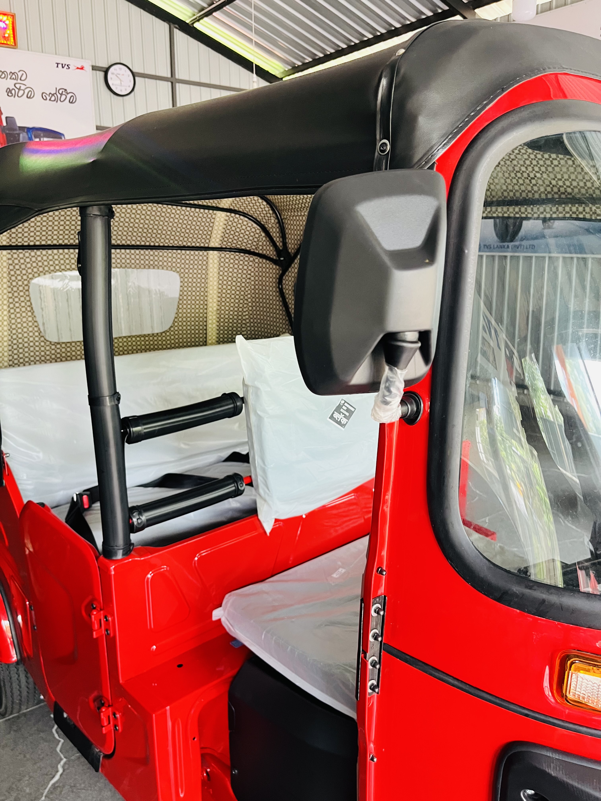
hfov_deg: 53.1
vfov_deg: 67.3
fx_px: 602
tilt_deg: -14.6
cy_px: 400
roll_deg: -0.5
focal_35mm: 26
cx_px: 300
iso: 500
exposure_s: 1/55
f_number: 1.6
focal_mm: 5.1
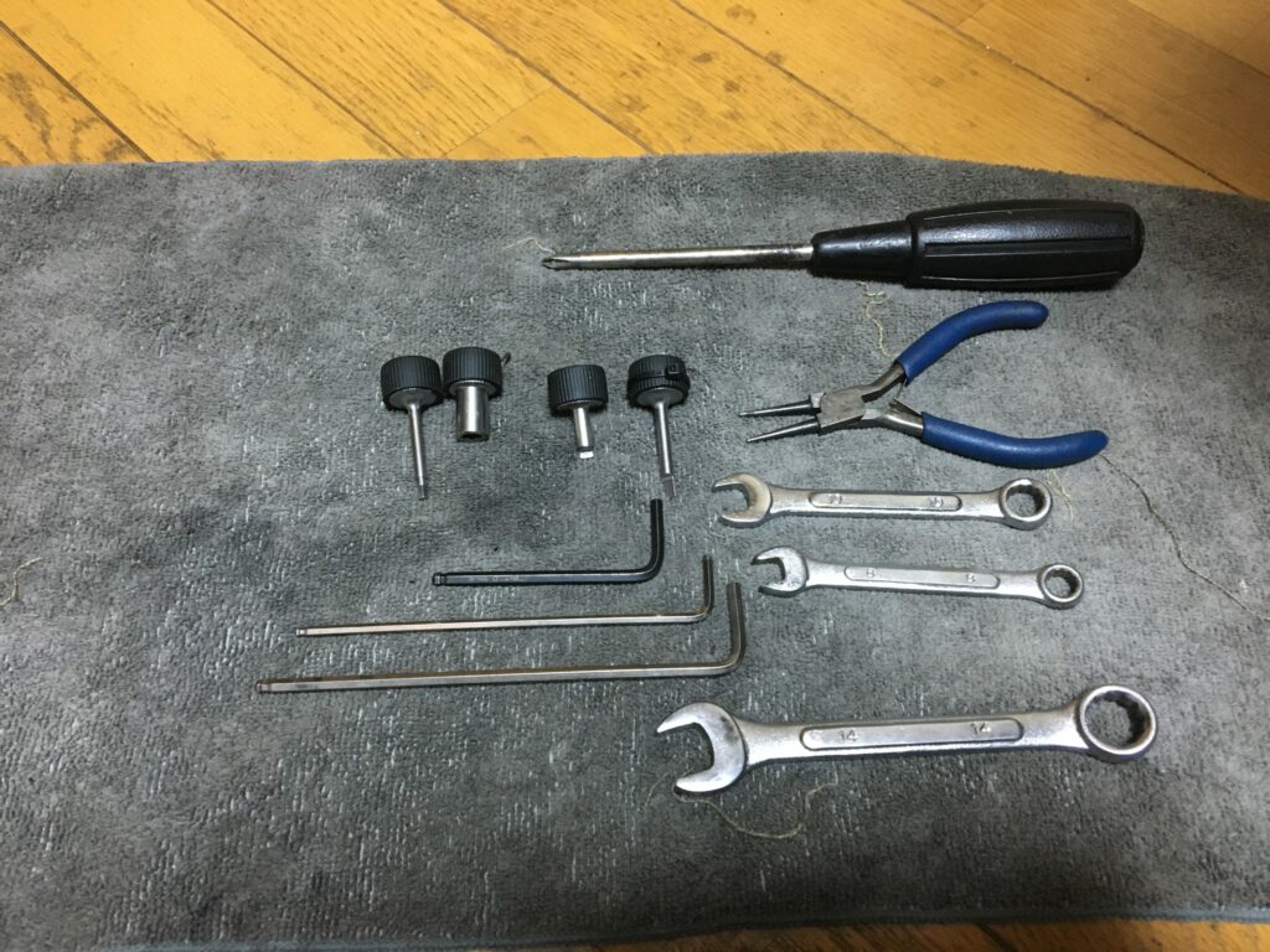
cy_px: 476
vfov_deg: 48.2
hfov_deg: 61.7
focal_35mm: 29
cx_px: 635
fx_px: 1064
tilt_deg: -58.0
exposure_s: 1/17
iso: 200
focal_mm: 4.15
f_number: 2.2
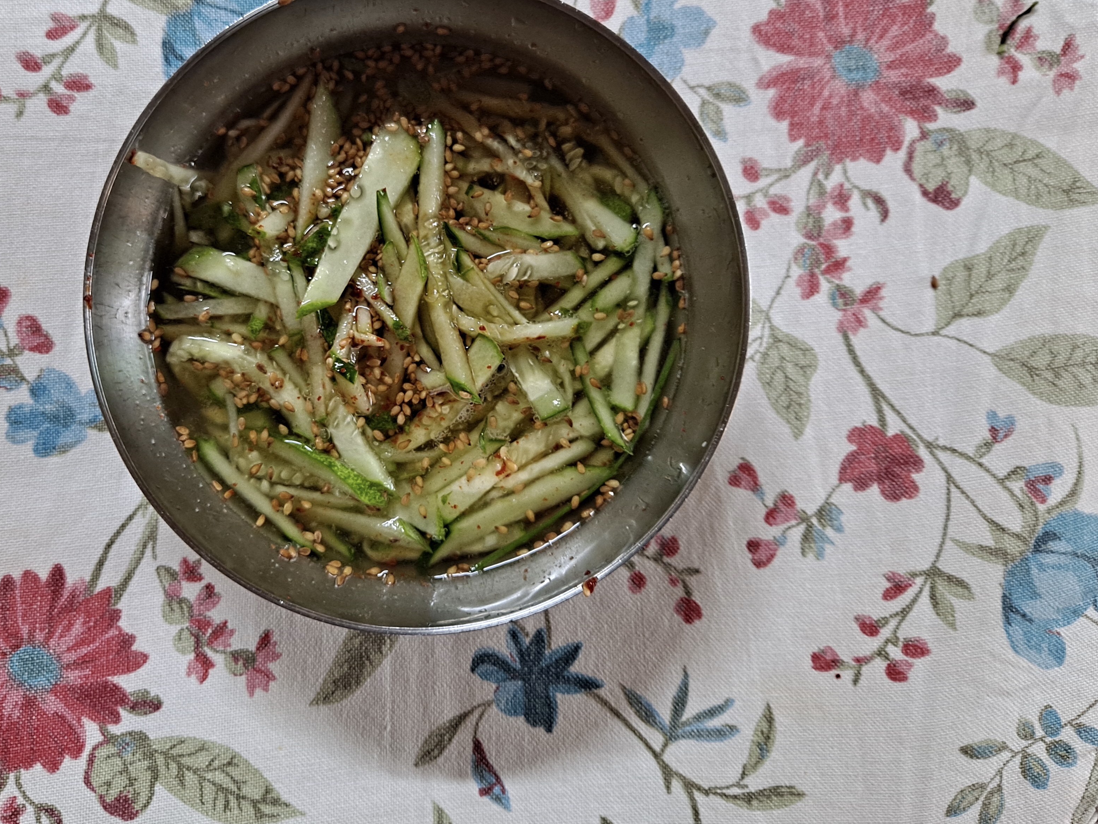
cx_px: 440
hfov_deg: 56.4
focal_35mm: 32
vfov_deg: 43.9
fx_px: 1015
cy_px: 316
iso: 320
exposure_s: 1/40
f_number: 2
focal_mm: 4.6
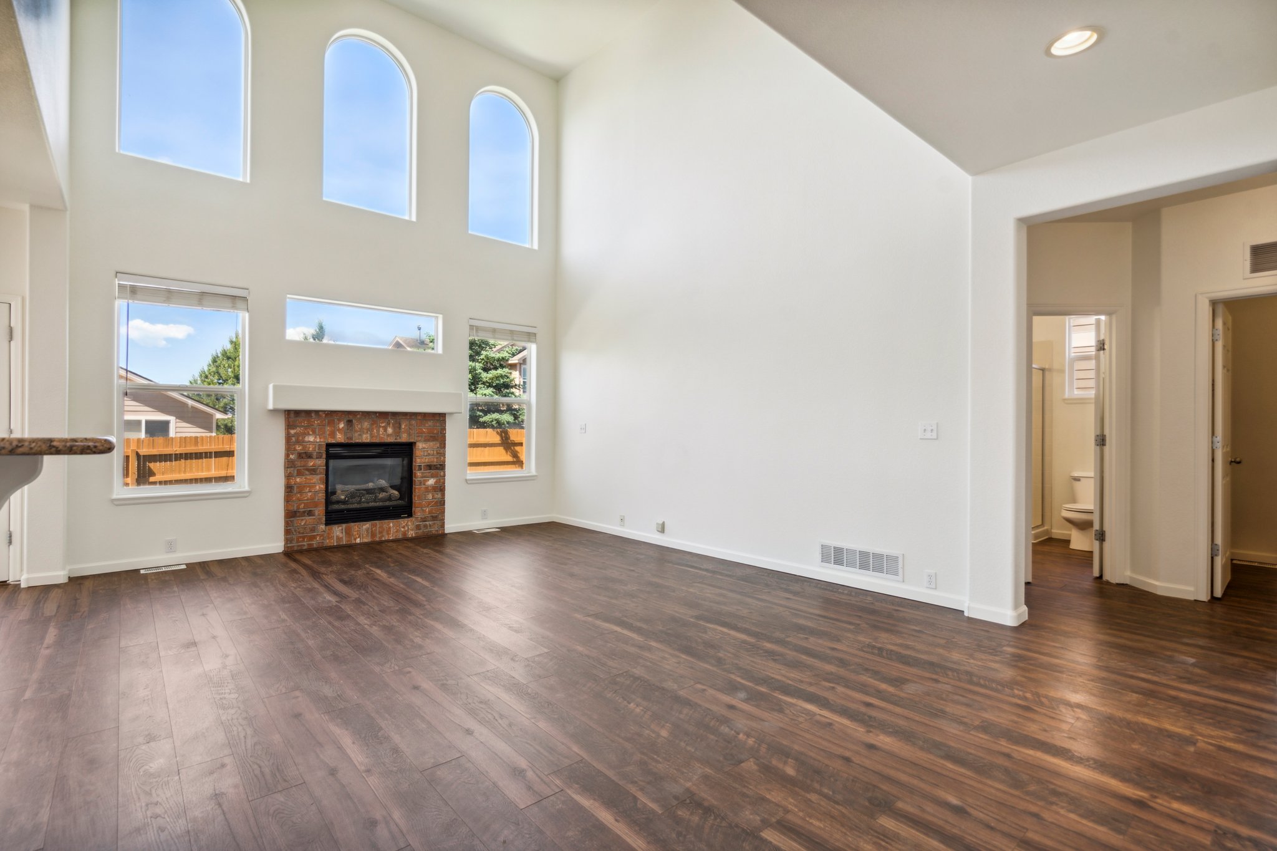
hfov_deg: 96.7
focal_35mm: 16
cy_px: 426
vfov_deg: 73.7
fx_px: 567
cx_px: 638
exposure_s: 1/80
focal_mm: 16
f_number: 6.3
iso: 200
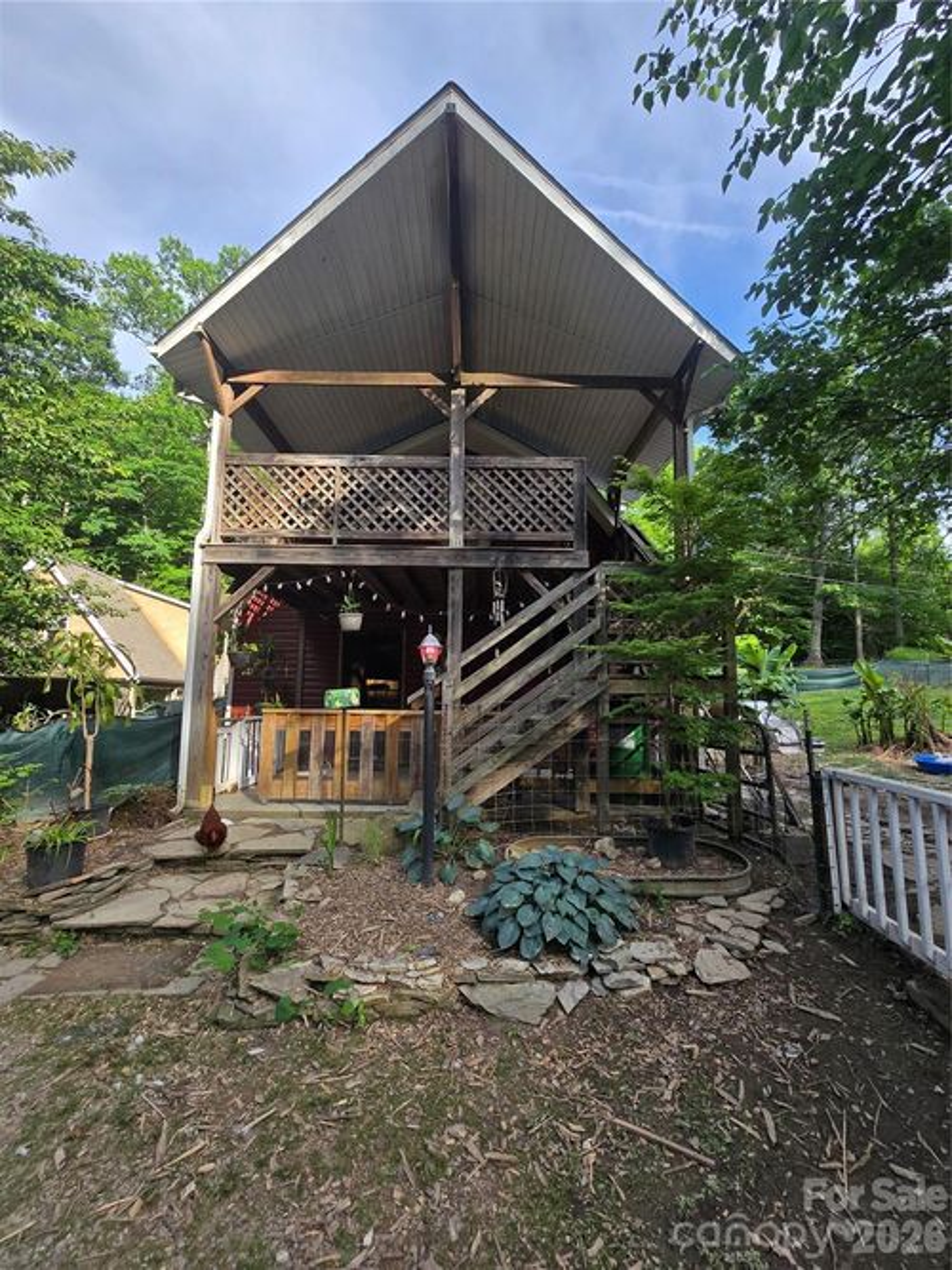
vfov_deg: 106.2
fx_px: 477
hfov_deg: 89.9
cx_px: 476
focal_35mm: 13
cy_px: 635
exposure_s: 1/541
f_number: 2.2
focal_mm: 2.2
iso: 50
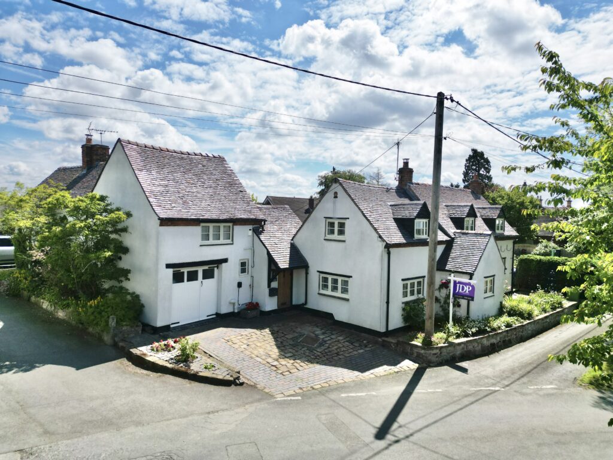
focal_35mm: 24
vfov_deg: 56.8
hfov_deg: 71.6
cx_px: 306
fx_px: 425
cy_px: 230
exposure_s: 1/6000
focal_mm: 6.72
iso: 130
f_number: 1.7
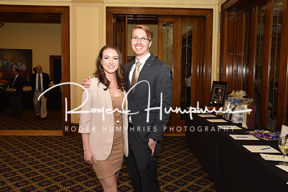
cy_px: 96
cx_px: 144
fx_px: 248
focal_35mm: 31
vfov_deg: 42.3
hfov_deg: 60.3
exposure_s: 1/60
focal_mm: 31
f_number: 8
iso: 1600
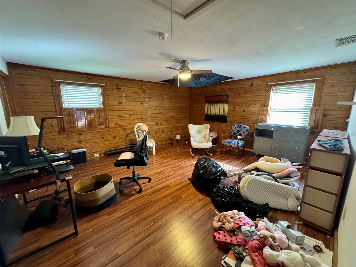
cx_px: 178
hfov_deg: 102.1
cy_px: 134
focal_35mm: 14
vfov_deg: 85.7
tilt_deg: -11.3
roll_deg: -0.3
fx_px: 144
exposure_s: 1/60
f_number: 2.2
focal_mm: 2.22
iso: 1000
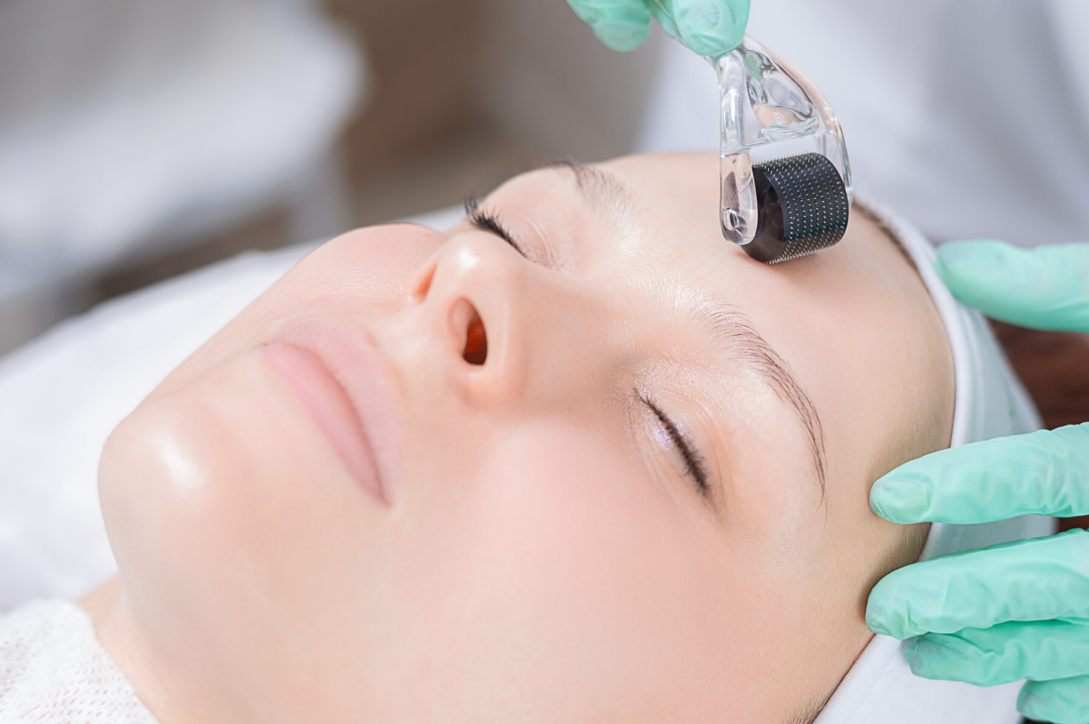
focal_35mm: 75
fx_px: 2267
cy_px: 362
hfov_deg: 27.0
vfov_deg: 18.1
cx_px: 544
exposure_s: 1/200
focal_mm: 50
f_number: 3.2
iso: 100
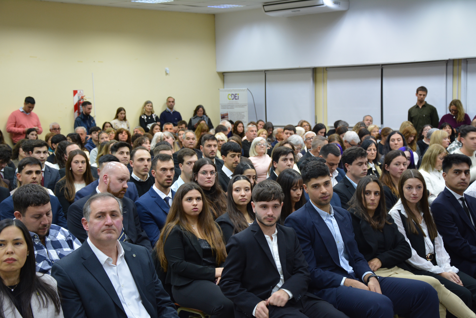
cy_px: 159
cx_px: 238
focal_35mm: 63
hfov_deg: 31.9
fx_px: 834
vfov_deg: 21.6
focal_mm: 42
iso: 720
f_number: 4.8
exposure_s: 1/15
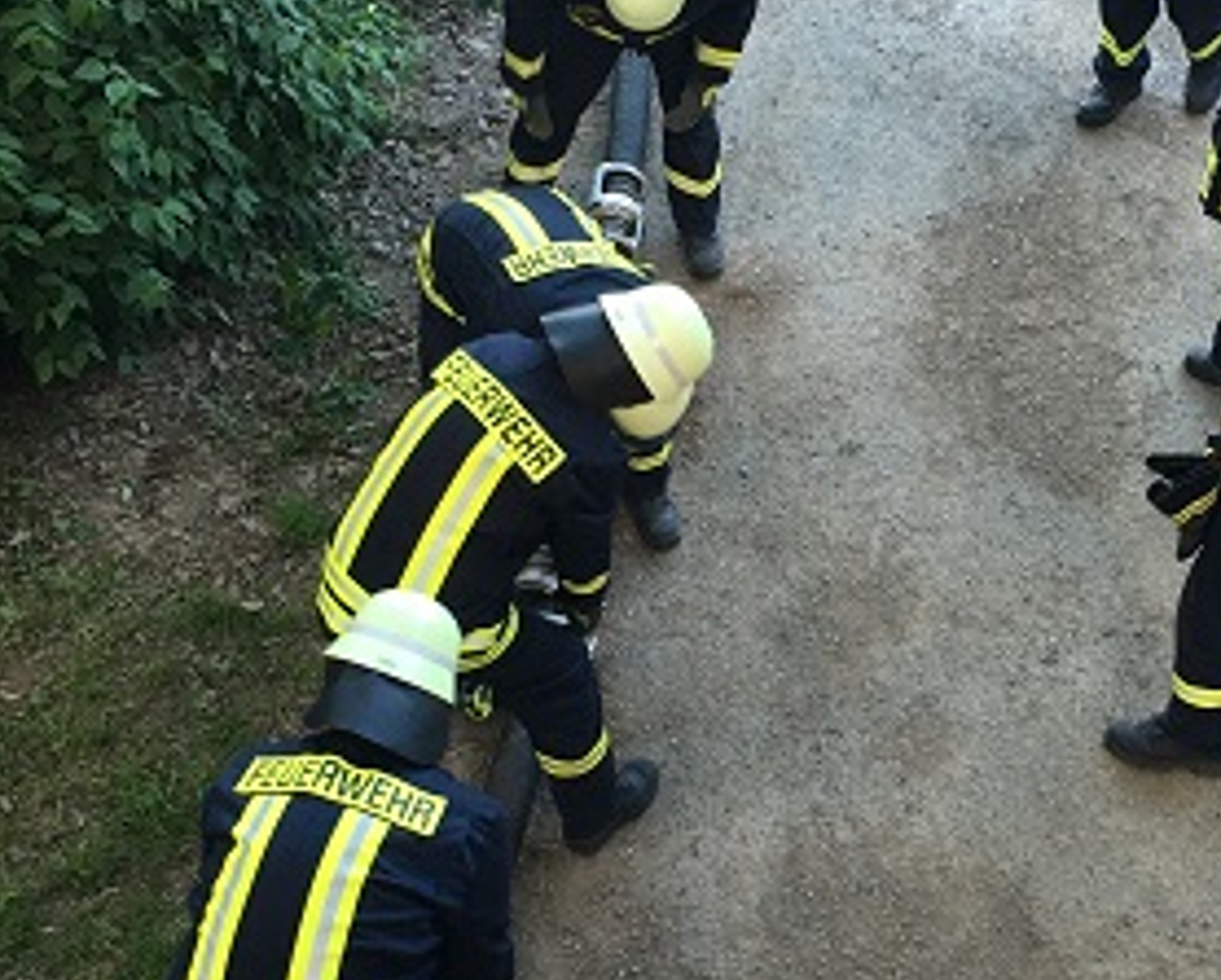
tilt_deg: -51.3
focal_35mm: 61
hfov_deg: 30.8
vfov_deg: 25.0
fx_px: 2207
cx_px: 755
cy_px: 532
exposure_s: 1/33
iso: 40
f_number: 2.2
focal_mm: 4.15
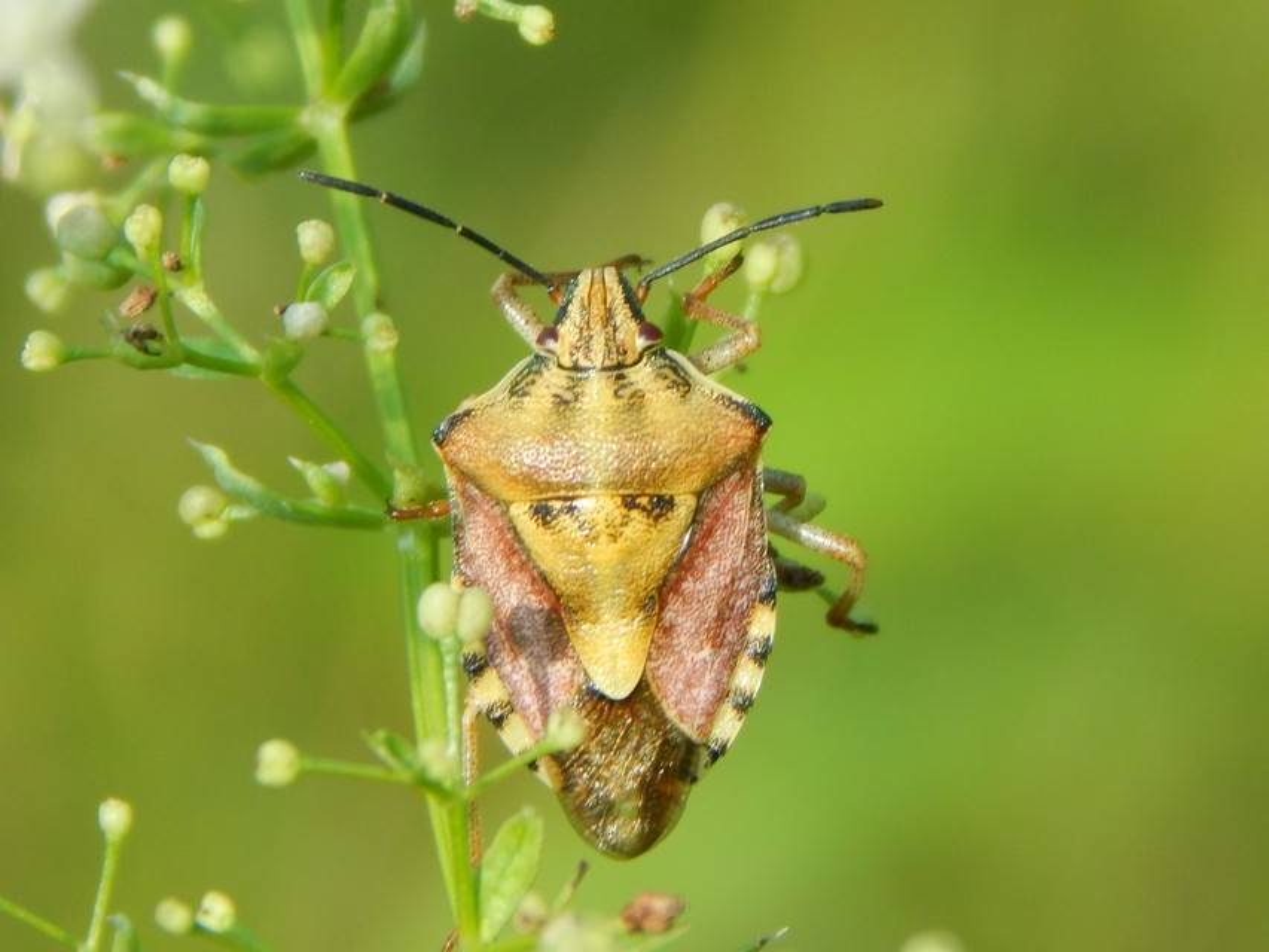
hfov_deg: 9.6
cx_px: 634
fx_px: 7590
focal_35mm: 207
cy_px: 476
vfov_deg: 7.2
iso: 125
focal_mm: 37.1
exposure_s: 1/400
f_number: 5.4
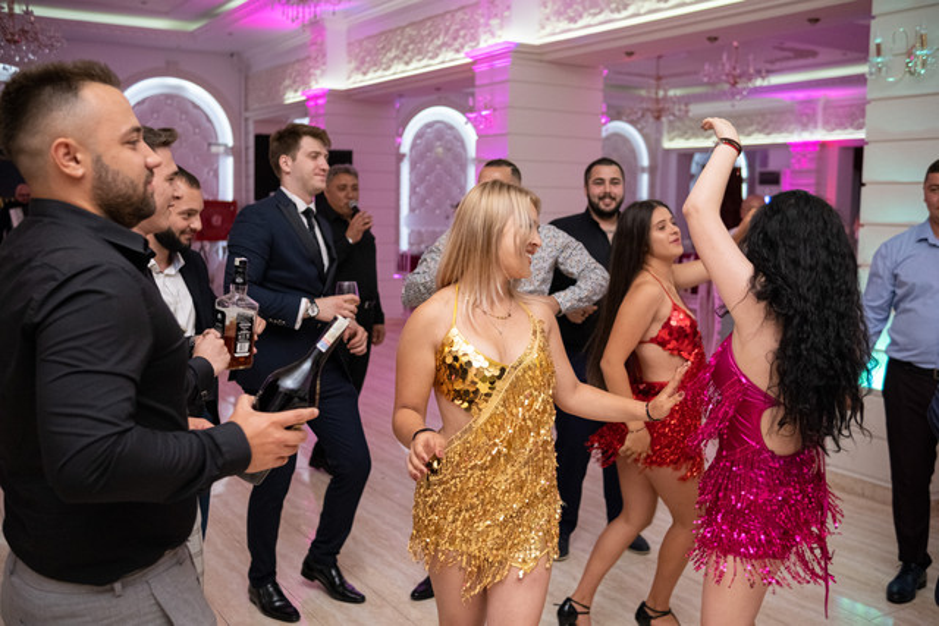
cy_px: 313
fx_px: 913
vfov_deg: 37.9
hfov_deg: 54.4
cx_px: 470
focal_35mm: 35
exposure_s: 1/125
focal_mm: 23
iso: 1600
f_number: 2.2
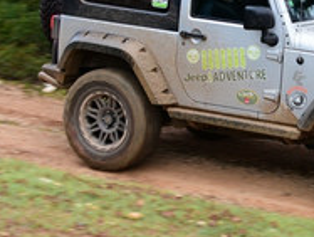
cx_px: 269
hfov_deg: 16.1
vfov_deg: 12.2
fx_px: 1101
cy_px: 61
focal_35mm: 121
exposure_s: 1/125
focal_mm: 35
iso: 1000
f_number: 2.8
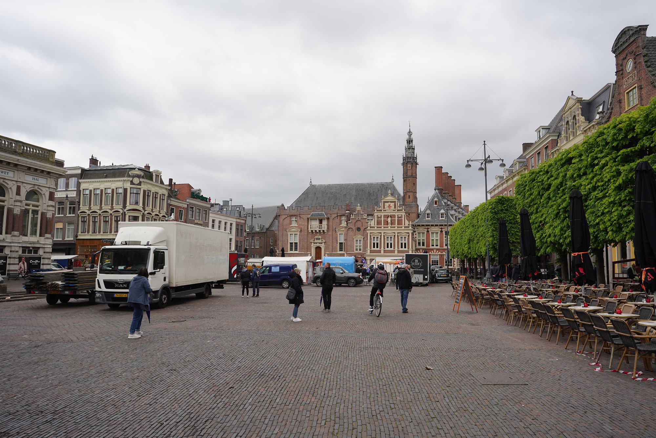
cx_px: 328
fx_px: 437
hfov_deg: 73.7
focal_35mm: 24
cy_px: 219
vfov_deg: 53.1
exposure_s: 1/100
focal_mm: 24
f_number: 6.3
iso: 100
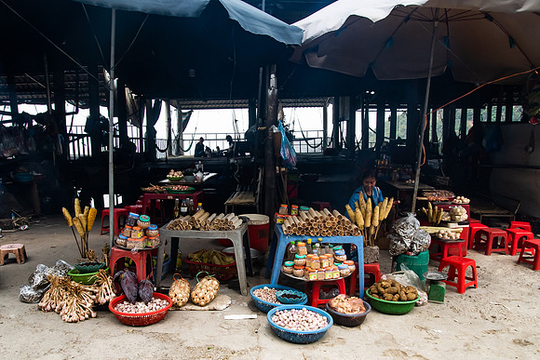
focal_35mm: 29
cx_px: 273
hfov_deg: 62.9
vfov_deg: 44.1
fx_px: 441
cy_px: 221
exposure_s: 1/500
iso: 1250
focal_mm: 24
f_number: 11
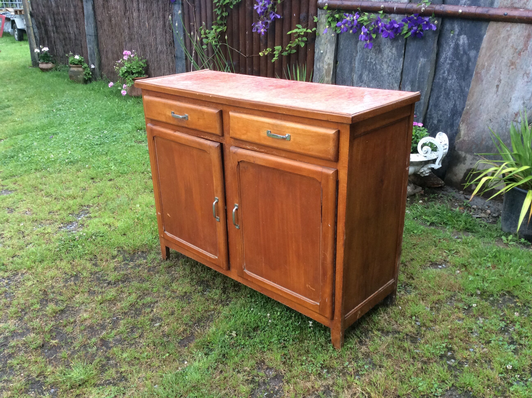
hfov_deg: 56.9
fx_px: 491
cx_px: 266
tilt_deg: -26.5
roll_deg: +0.4
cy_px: 199
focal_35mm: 32
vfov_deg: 44.1
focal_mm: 3.3
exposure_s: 1/100
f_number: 2.4
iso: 64
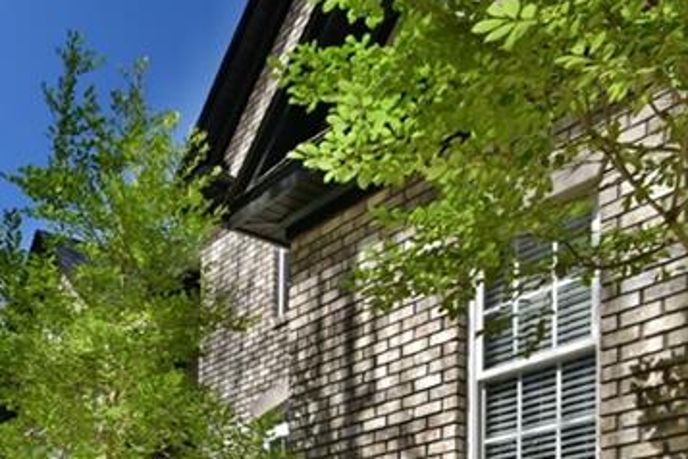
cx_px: 108
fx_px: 822
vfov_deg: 26.2
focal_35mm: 43
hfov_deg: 42.7
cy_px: 608
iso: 125
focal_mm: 10
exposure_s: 1/100
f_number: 6.3
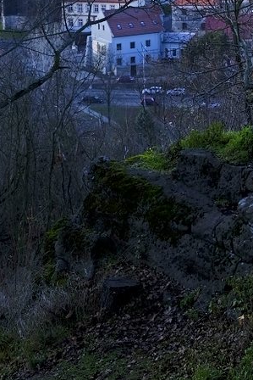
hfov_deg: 10.4
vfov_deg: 15.0
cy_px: -134
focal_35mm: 130
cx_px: 305
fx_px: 1369
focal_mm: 35
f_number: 8
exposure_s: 1/58
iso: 100
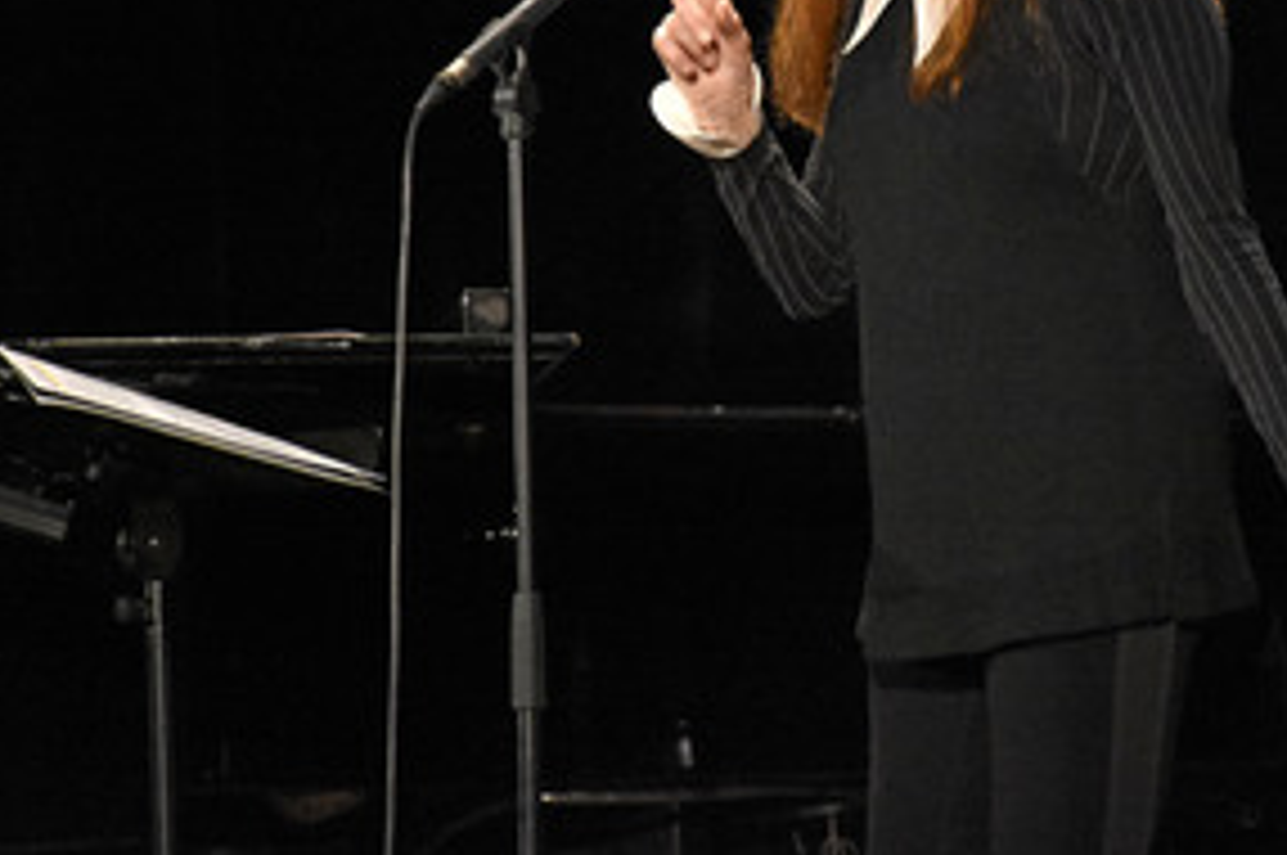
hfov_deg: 6.7
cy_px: 212
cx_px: 974
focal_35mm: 308
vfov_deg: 4.5
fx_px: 10998
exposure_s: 1/160
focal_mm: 130
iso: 6400
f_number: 6.3
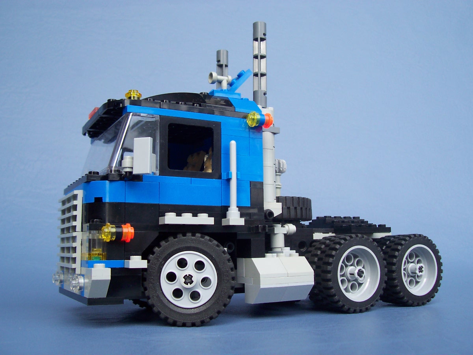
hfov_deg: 50.1
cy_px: 178
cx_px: 236
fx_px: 506
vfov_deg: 38.7
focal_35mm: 37
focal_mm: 5.6
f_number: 2.8
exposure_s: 1/250
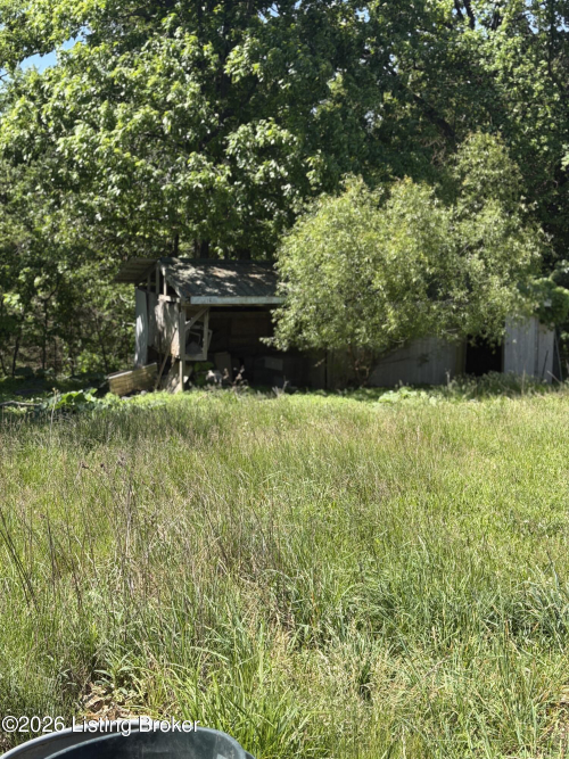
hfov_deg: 30.3
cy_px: 380
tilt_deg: -9.9
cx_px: 284
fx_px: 1052
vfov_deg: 39.7
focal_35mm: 48
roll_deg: -3.2
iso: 64
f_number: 1.78
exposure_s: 1/1575
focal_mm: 6.76
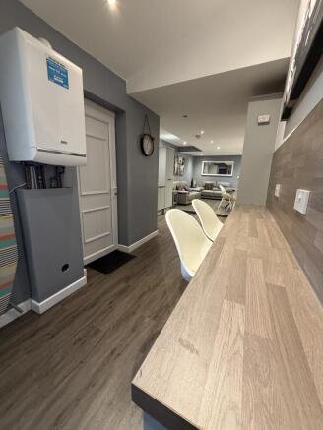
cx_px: 162
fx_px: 174
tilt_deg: -12.3
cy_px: 215
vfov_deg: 102.0
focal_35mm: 14
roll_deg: -1.4
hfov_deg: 85.7
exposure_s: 1/50
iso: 320
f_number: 2.2
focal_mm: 2.22
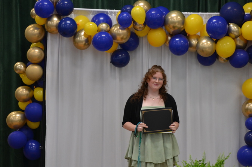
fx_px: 1432
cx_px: 153
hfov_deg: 10.1
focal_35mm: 205
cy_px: 94
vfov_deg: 6.7
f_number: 5.3
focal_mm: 90
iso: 800
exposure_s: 1/30
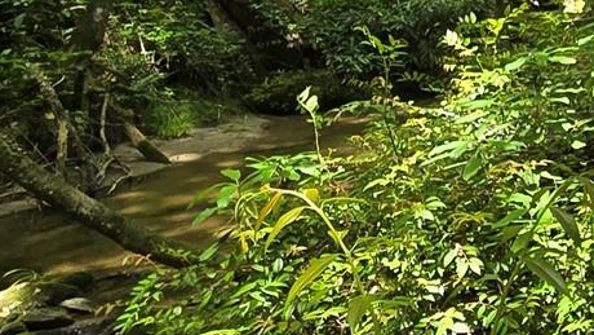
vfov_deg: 16.4
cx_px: 1014
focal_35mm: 63
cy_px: -247
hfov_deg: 22.7
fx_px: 993
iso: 50
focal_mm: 2.2
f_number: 2.2
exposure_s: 1/120
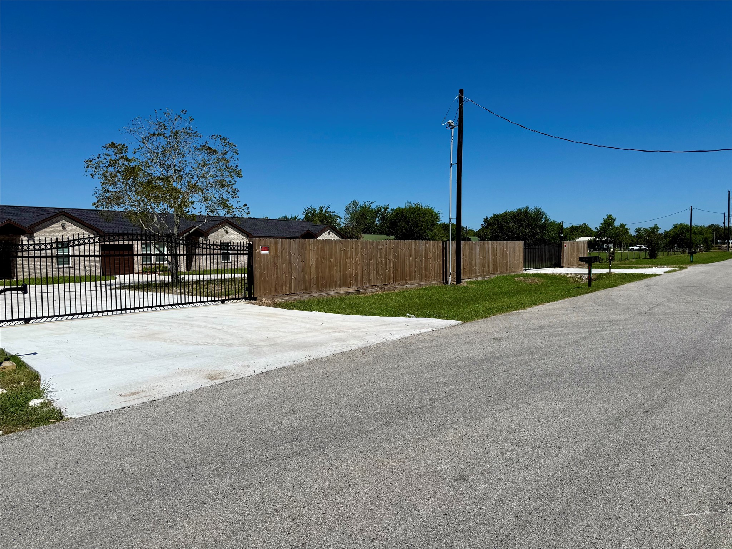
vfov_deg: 56.8
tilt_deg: +0.0
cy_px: 274
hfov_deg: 71.6
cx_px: 366
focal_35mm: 24
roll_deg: +0.1
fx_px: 508
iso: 80
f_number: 1.78
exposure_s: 1/11905
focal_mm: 6.76
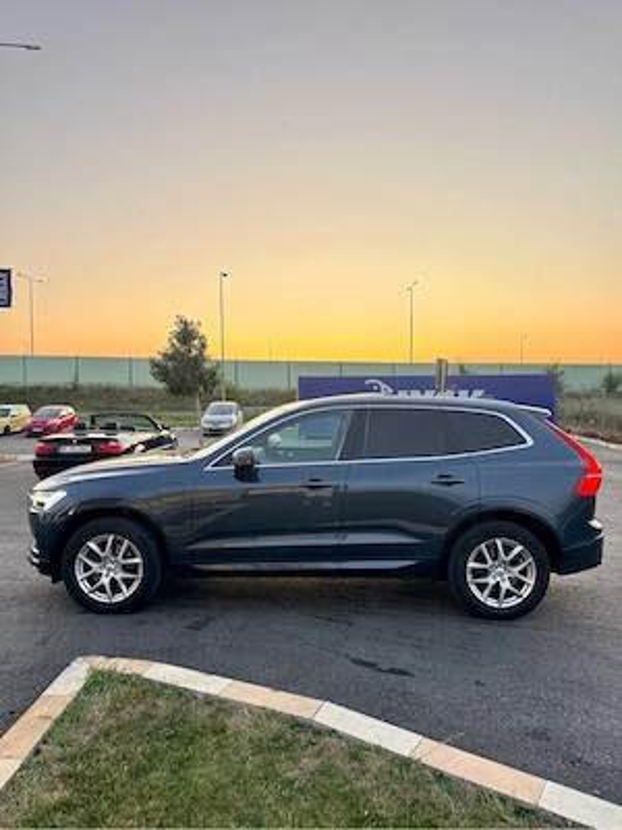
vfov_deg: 71.6
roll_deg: +0.6
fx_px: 575
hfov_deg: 56.8
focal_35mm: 24
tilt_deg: -0.9
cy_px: 415
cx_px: 311
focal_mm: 6.76
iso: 250
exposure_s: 1/42
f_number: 1.78
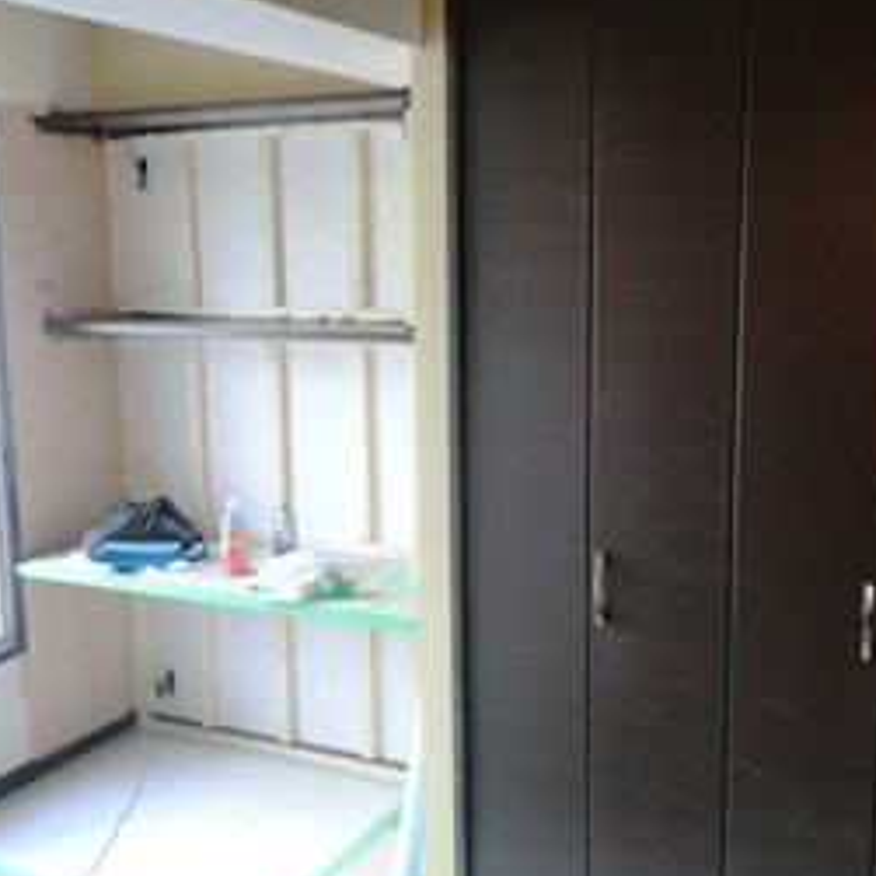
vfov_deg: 40.9
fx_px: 1174
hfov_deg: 40.9
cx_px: 426
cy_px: 447
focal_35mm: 41
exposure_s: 1/60
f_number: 2.8
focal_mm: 4.7
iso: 200
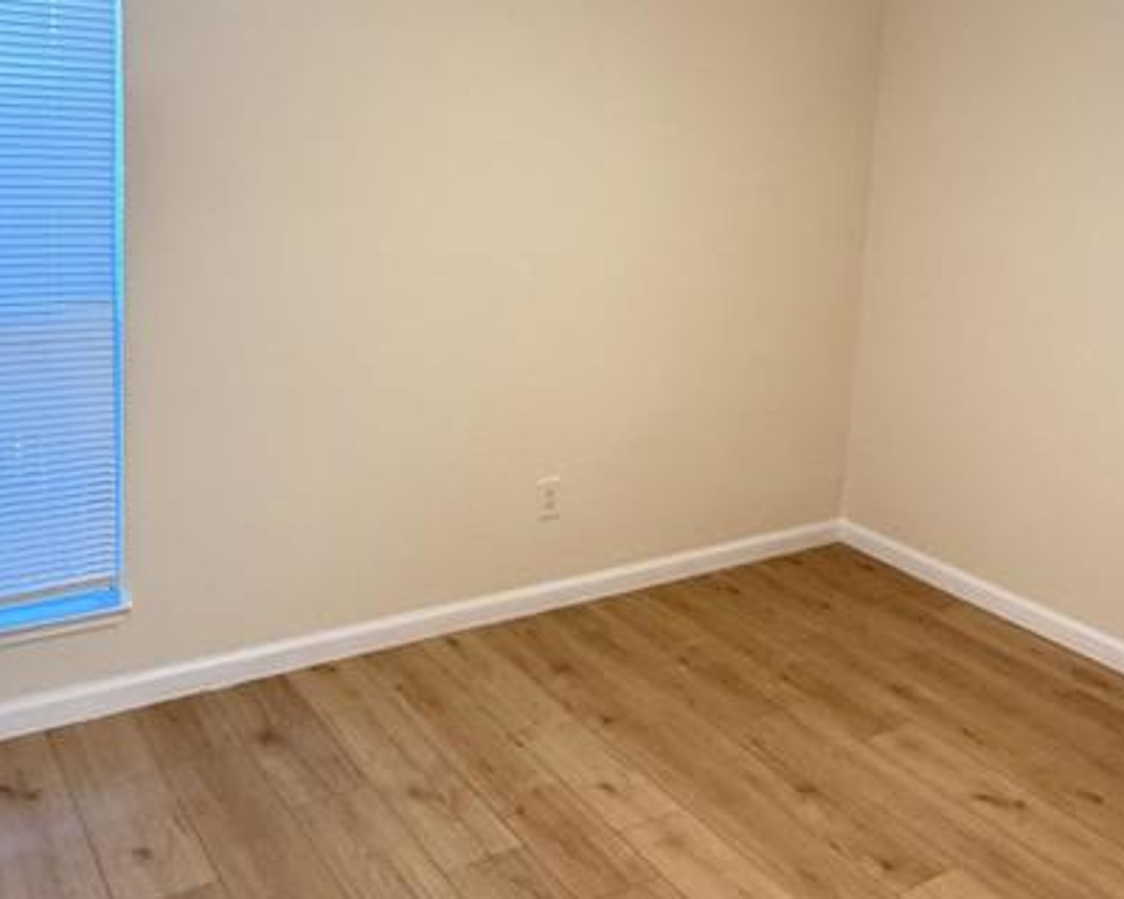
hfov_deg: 51.5
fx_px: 1164
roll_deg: -3.6
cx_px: 604
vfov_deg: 41.7
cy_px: 298
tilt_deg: -9.1
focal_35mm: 35
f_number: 2.2
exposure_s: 1/60
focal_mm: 2.22
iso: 320
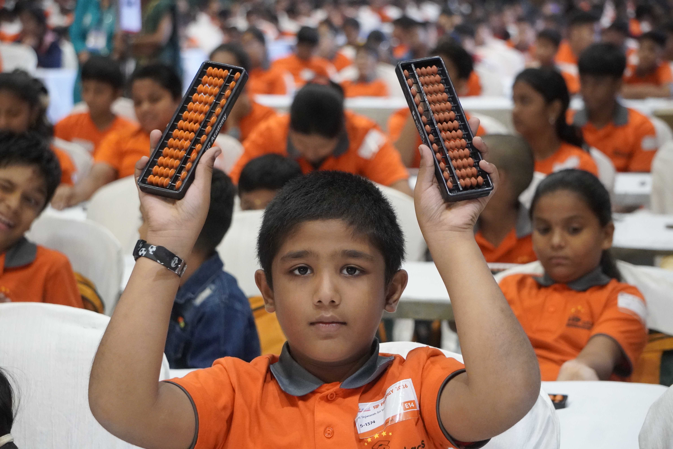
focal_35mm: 110
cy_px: 224
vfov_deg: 12.5
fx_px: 2047
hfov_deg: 18.7
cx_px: 336
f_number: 5
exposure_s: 1/125
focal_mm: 73
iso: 6400
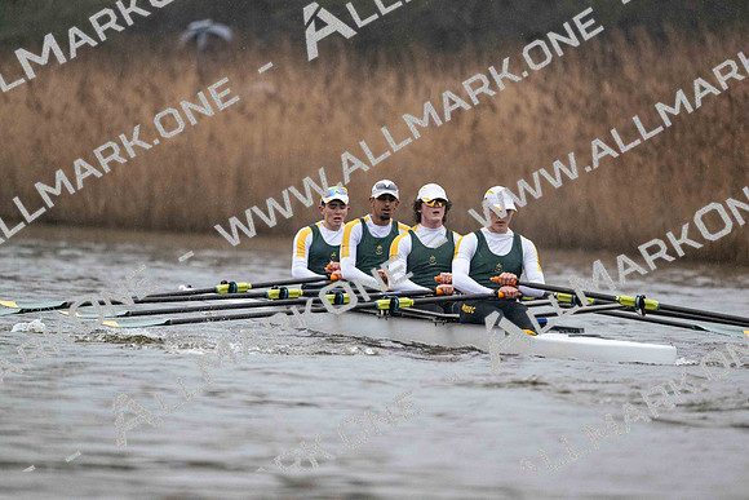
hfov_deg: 5.2
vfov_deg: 3.4
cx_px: 374
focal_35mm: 400
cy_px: 250
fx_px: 8324
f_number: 4.5
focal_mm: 400
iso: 5600
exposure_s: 1/1600
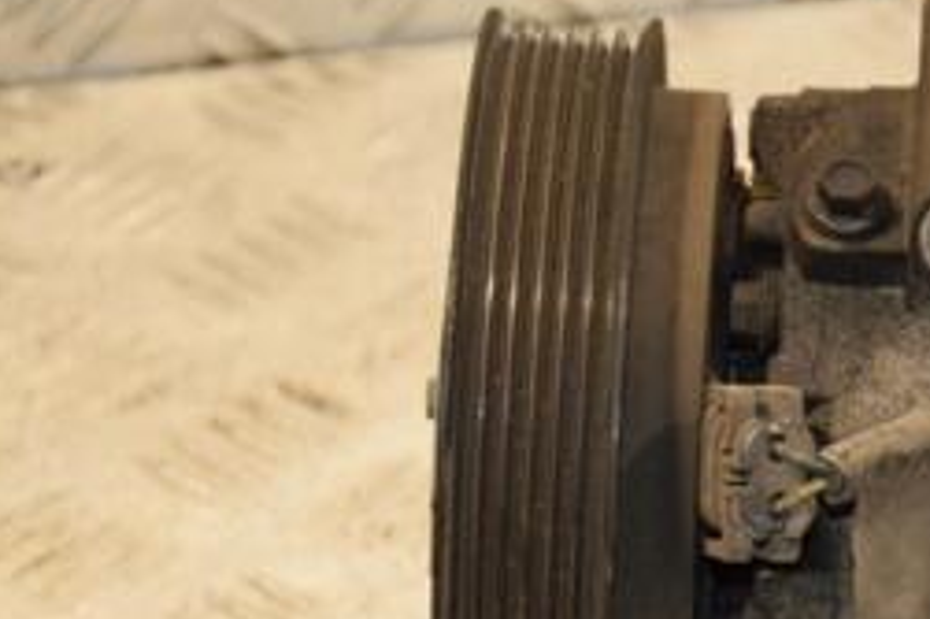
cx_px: 1093
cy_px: 448
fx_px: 6480
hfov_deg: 8.1
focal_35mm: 251
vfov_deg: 5.5
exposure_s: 1/160
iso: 800
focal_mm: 70
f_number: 5.3
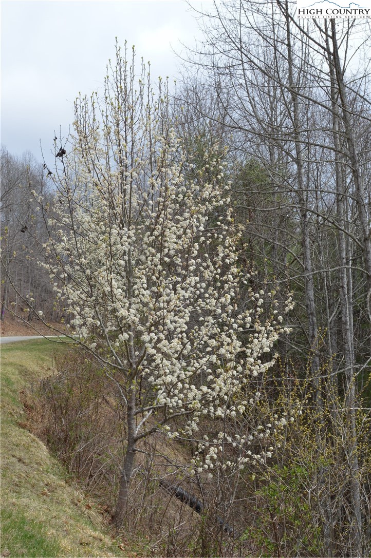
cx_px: 186
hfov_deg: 35.4
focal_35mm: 38
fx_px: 581
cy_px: 279
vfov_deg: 51.3
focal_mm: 25
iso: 100
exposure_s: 1/250
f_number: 8
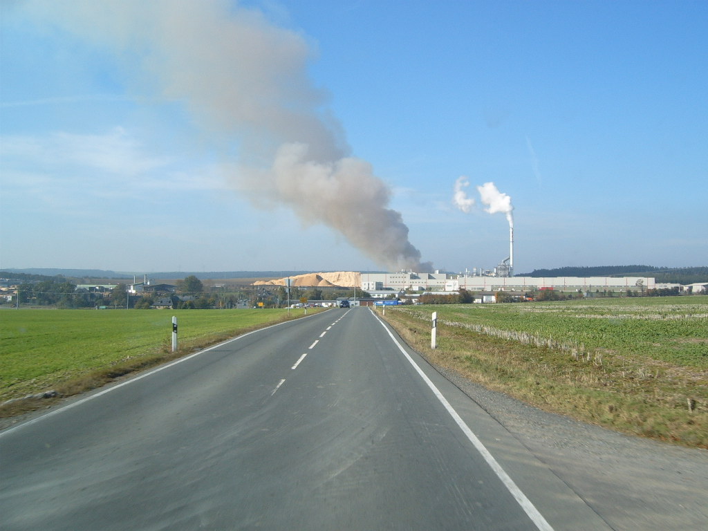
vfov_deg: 38.7
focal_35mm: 37
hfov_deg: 50.1
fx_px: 757
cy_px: 266
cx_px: 354
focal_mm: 6.2
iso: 63
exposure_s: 1/250
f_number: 6
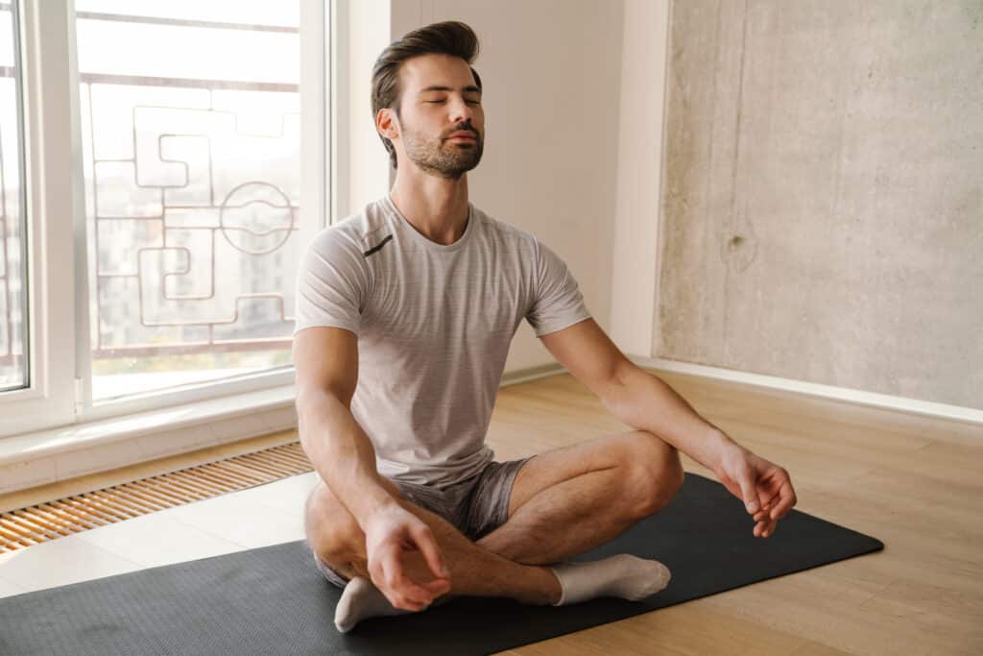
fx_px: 1120
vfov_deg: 32.6
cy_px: 328
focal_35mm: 41
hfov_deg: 47.4
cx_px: 492
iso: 400
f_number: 3.5
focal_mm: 41
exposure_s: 1/160
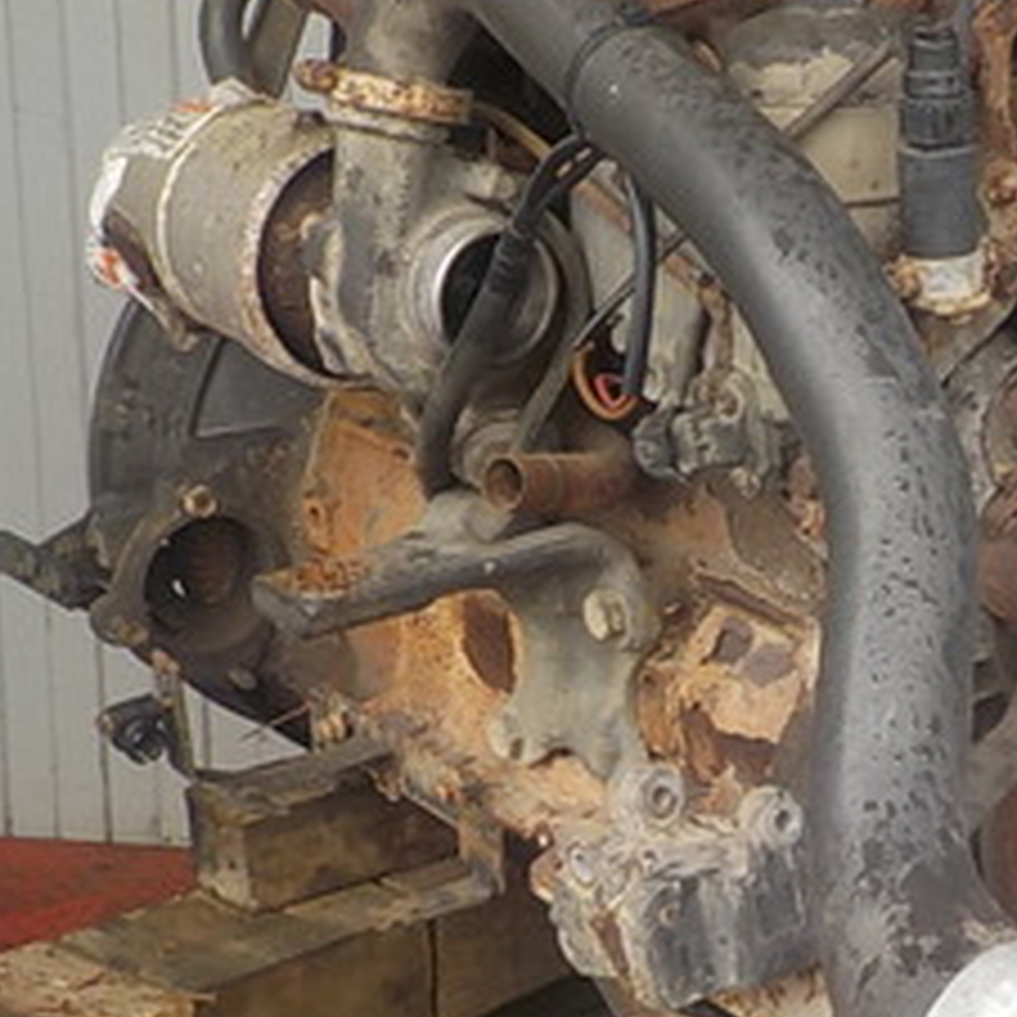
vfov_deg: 23.1
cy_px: 508
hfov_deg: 22.8
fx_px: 2493
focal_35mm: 75
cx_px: 806
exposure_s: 1/30
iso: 125
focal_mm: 4.1
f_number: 3.3
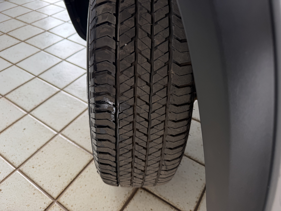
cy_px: 106
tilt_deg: -45.8
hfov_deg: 71.6
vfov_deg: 56.8
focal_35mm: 24
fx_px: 195
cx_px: 140
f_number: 1.78
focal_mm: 6.76
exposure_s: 1/121
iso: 100
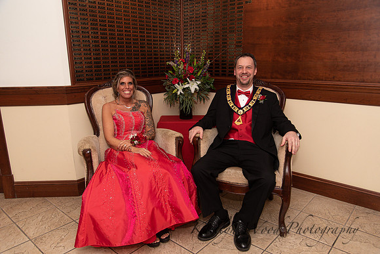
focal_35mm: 27
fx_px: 285
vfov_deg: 48.0
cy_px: 127
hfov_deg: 67.4
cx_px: 190
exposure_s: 1/200
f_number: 4
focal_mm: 27
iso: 800
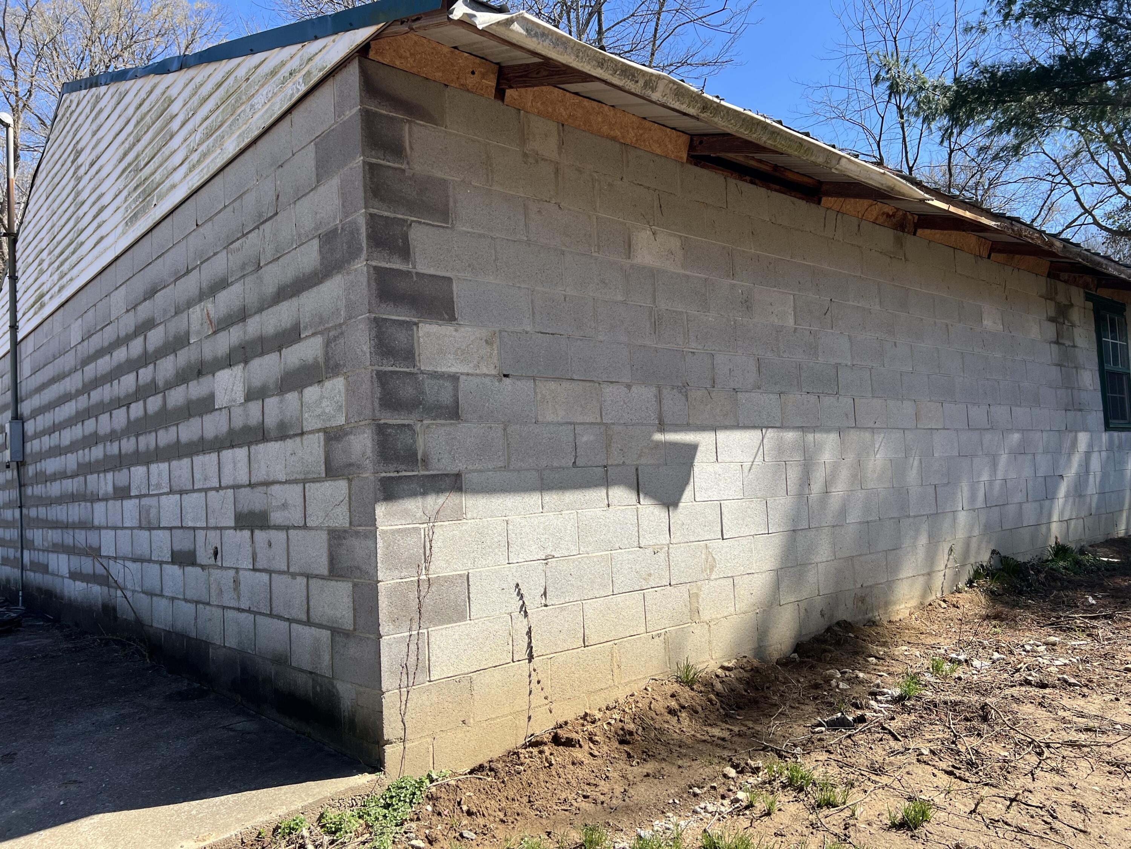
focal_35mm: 26
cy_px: 424
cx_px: 566
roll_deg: +2.8
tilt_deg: +3.9
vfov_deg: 53.1
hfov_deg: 67.3
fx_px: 849
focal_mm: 5.7
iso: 50
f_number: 1.5
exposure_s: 1/1934
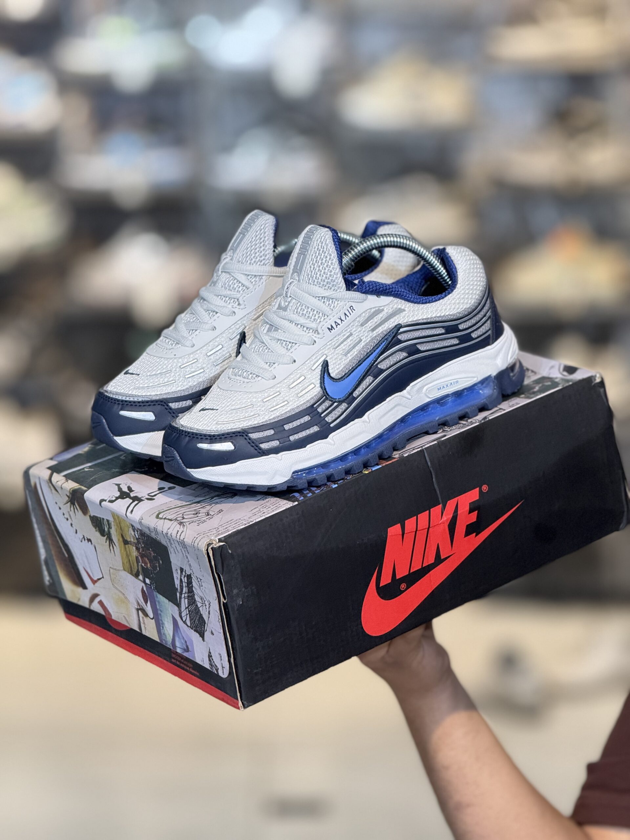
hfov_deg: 12.3
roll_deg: +0.0
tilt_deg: -7.0
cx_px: 315
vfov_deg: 16.4
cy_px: 420
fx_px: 2912
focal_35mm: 120
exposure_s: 1/100
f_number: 2.8
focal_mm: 15.66
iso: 200
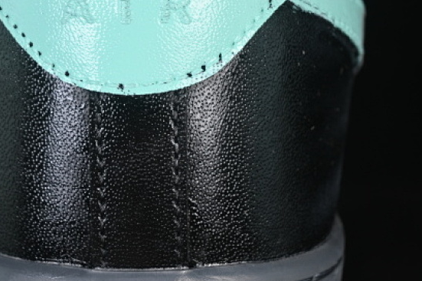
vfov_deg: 9.3
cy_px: 109
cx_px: 122
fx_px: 1723
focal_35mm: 147
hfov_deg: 13.9
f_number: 6.3
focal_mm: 50
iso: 160
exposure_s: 1/50
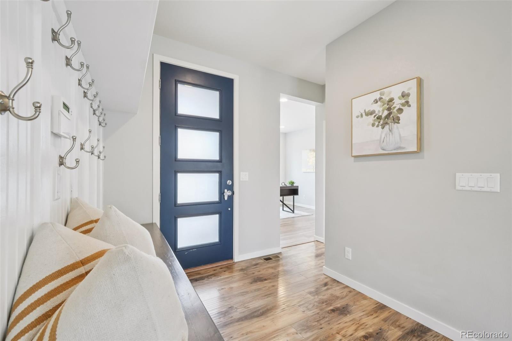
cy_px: 170
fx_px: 213
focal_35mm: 15
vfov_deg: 77.3
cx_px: 256
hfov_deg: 100.4
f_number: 8
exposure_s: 1/6
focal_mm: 10
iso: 800
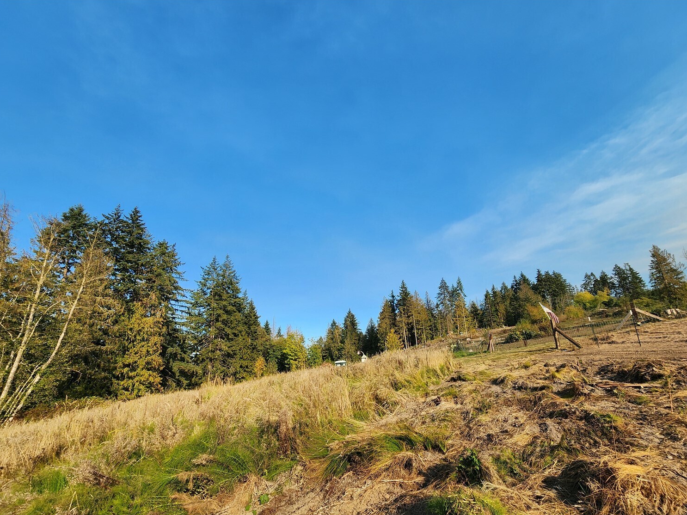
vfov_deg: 85.5
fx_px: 278
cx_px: 363
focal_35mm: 14
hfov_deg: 102.0
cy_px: 276
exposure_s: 1/1265
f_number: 2.2
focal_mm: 2.2
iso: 50
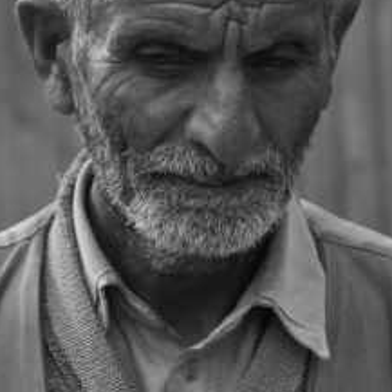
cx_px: 231
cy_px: 132
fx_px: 2560
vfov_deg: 8.8
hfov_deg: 8.8
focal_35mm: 200
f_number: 5
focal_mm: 85
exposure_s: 1/400
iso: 400
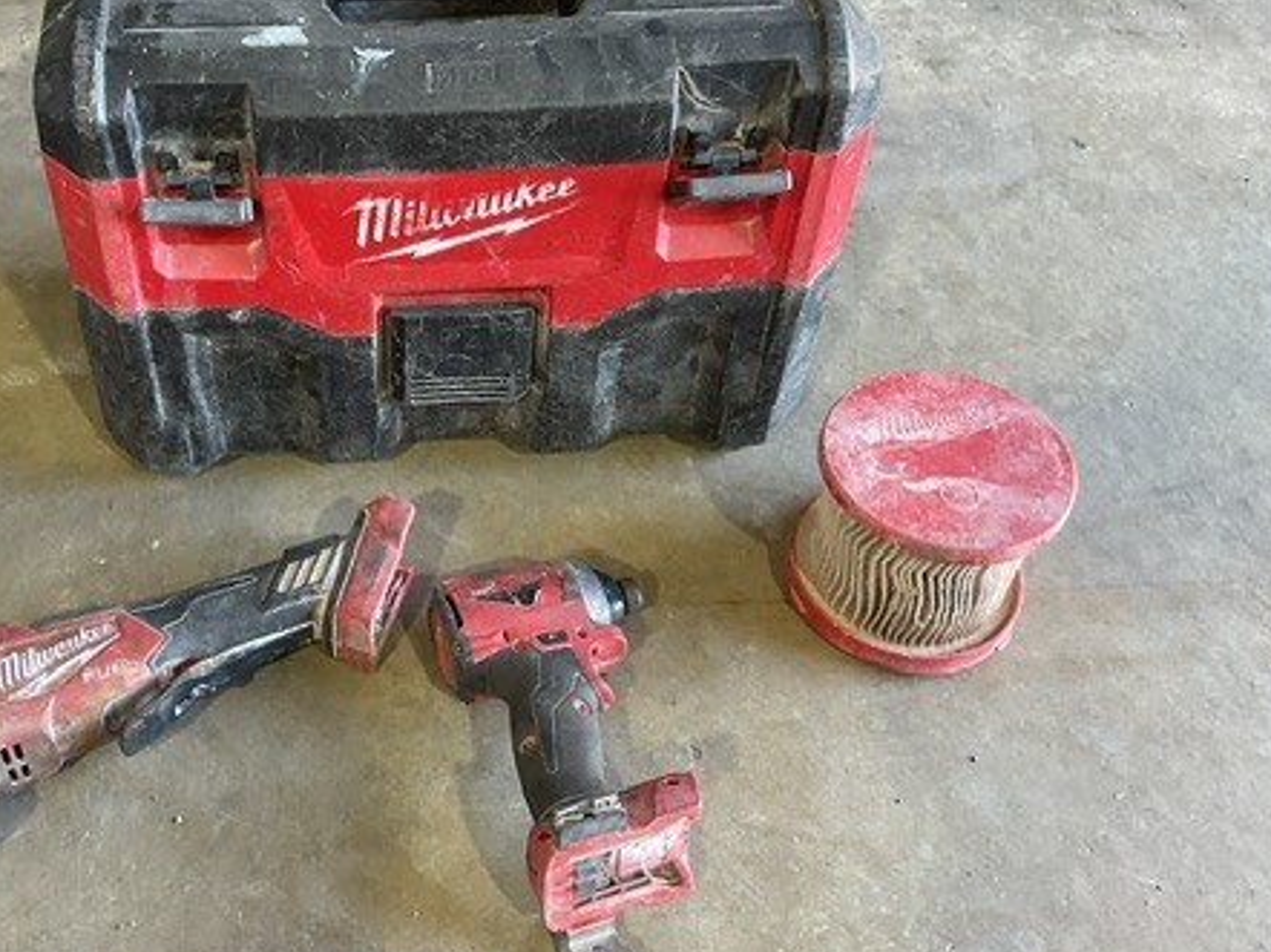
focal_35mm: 42
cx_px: 428
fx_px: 1541
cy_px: 437
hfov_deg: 44.2
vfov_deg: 34.3
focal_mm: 3
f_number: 1.8
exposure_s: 1/50
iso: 80
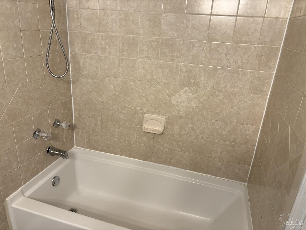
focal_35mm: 26
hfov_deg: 67.3
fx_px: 230
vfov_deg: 53.1
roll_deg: -3.7
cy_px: 115
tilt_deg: -20.6
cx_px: 153
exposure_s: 1/120
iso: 100
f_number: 1.6
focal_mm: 5.96
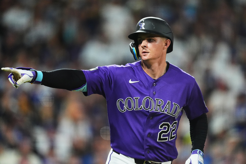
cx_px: 123
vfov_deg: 2.3
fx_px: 4098
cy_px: 82
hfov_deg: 3.4
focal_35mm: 600
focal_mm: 600
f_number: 4
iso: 5000
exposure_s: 1/1600
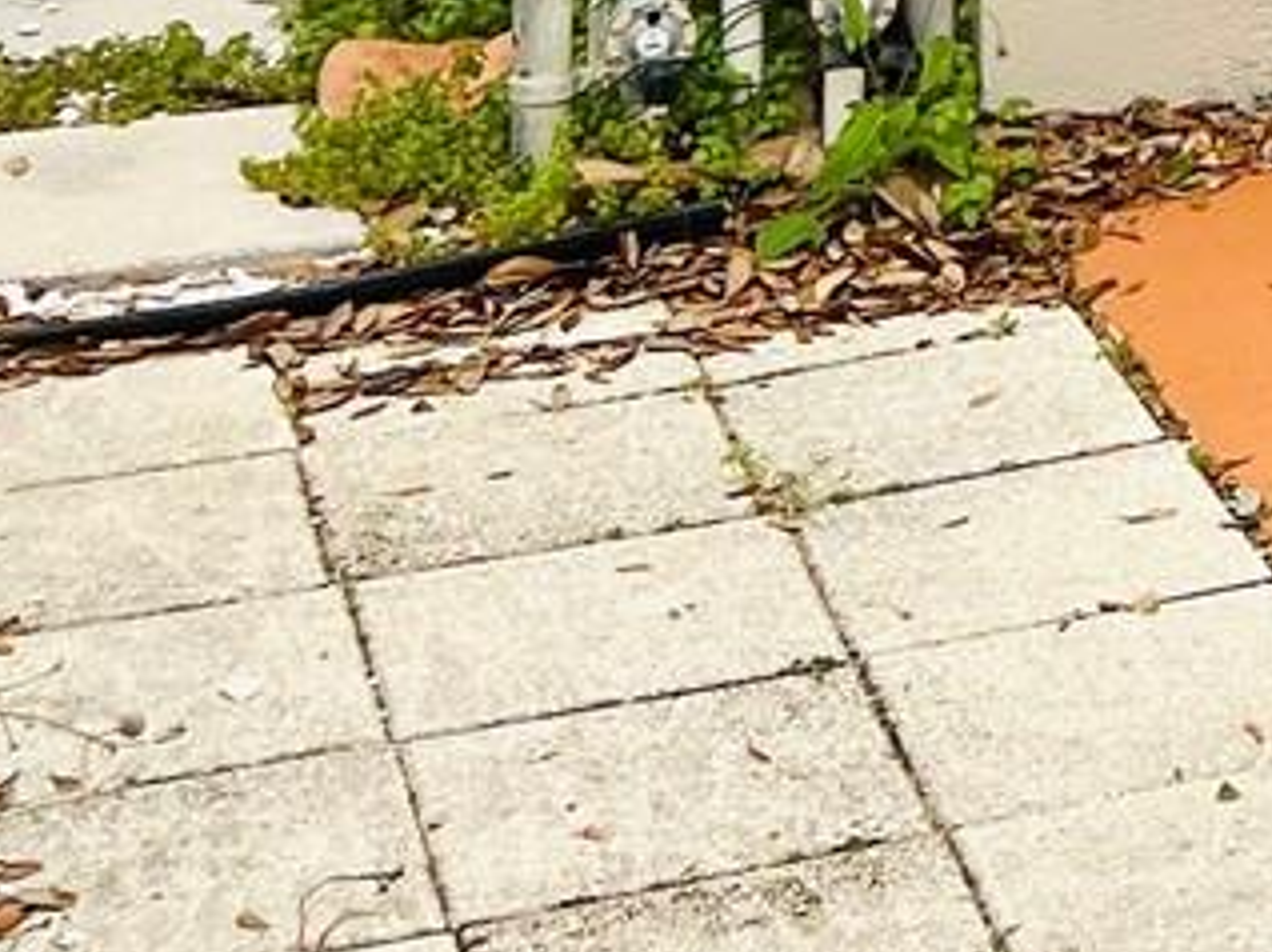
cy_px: -1192
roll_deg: -1.8
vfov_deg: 10.1
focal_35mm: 131
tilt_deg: -2.0
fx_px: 4810
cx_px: 2856
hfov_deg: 12.5
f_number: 1.5
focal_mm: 5.7
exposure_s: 1/121
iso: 40
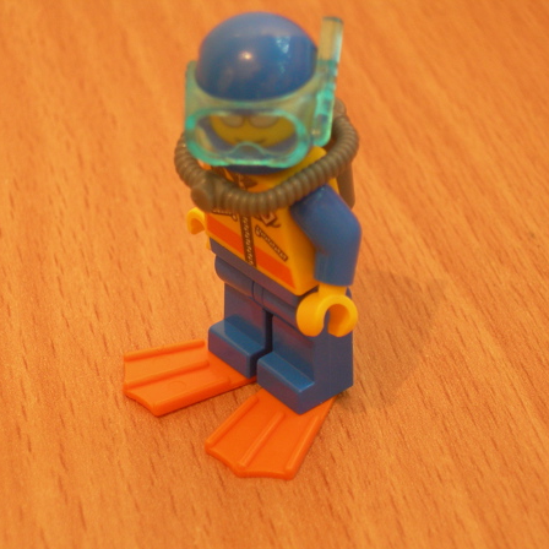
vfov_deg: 14.3
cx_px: 224
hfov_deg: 14.3
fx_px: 2189
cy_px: 274
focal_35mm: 122
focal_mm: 21.3
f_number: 4.6
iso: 200
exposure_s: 1/2.9
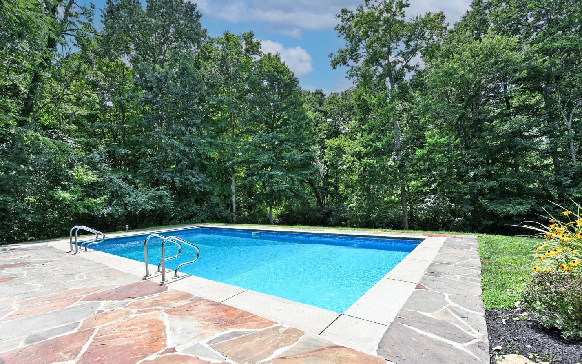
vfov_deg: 74.7
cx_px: 295
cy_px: 195
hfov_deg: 101.5
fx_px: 238
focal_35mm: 15
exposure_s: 1/250
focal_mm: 14
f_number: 5.6
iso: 100
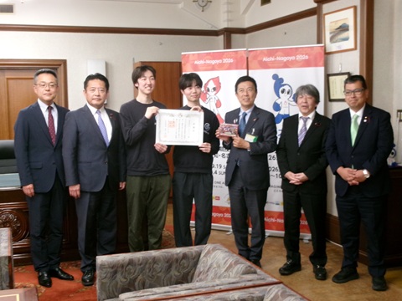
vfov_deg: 27.5
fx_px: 615
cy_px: 150
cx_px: 201
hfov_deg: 36.2
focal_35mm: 53
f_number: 4.9
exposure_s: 1/17
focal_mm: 9.5
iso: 402
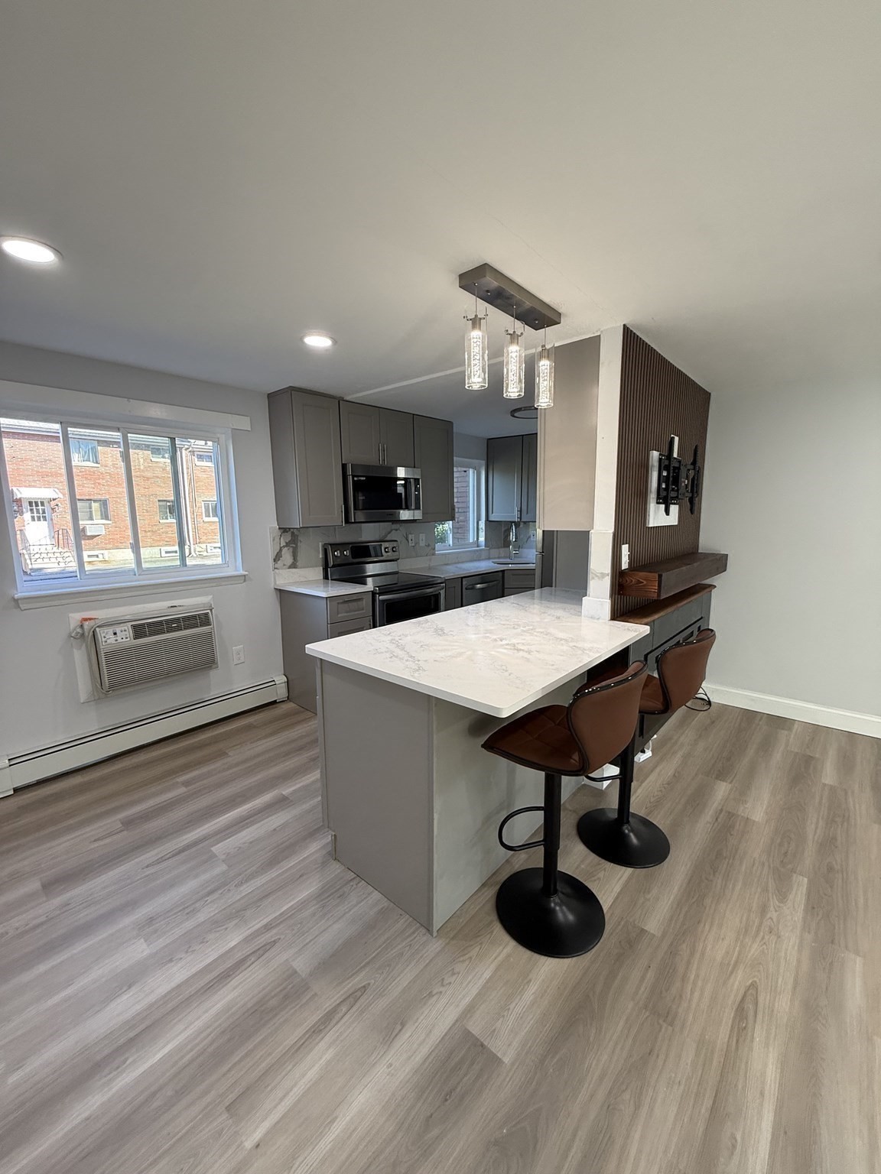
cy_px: 587
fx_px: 475
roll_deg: -0.5
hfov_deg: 85.7
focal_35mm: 14
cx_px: 440
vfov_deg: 102.1
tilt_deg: -7.8
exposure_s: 1/120
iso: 160
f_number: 2.2
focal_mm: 2.22
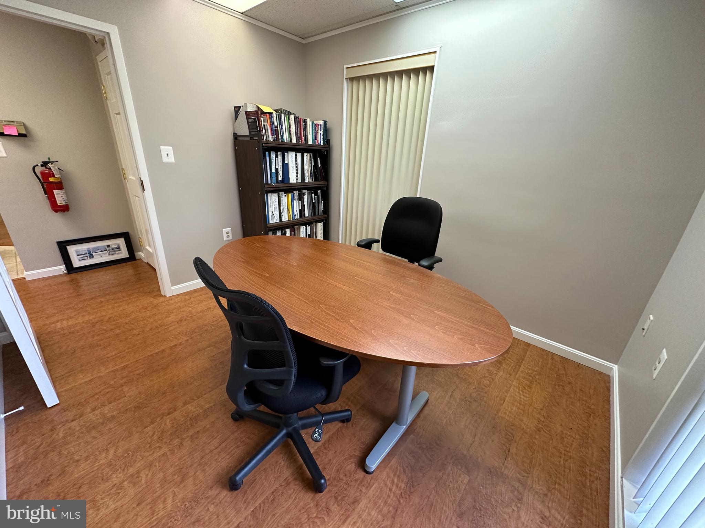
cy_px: 264
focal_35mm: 14
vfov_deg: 85.7
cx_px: 352
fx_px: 285
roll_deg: -3.2
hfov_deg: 102.1
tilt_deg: -21.5
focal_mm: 2.22
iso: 250
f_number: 2.2
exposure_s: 1/120
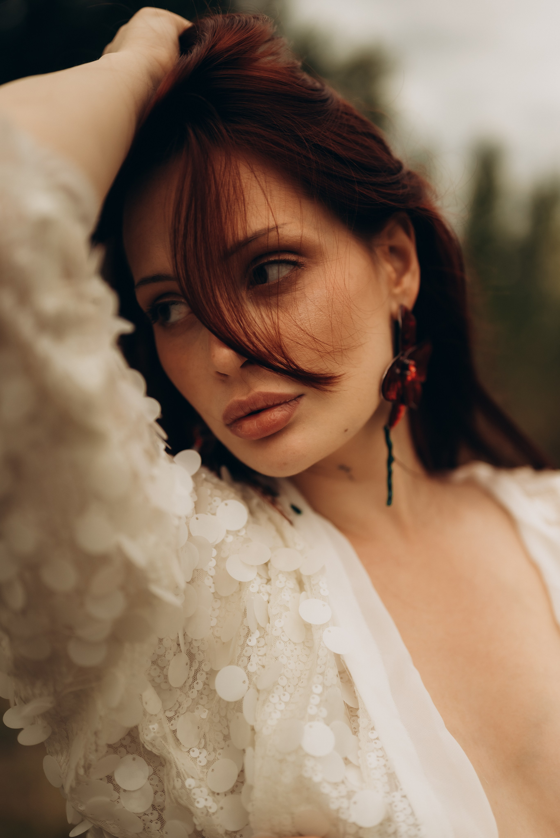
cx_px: 280
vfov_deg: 39.6
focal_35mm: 50
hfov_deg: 27.0
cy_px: 419
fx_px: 1166
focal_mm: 50
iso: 125
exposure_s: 1/2500
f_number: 1.8
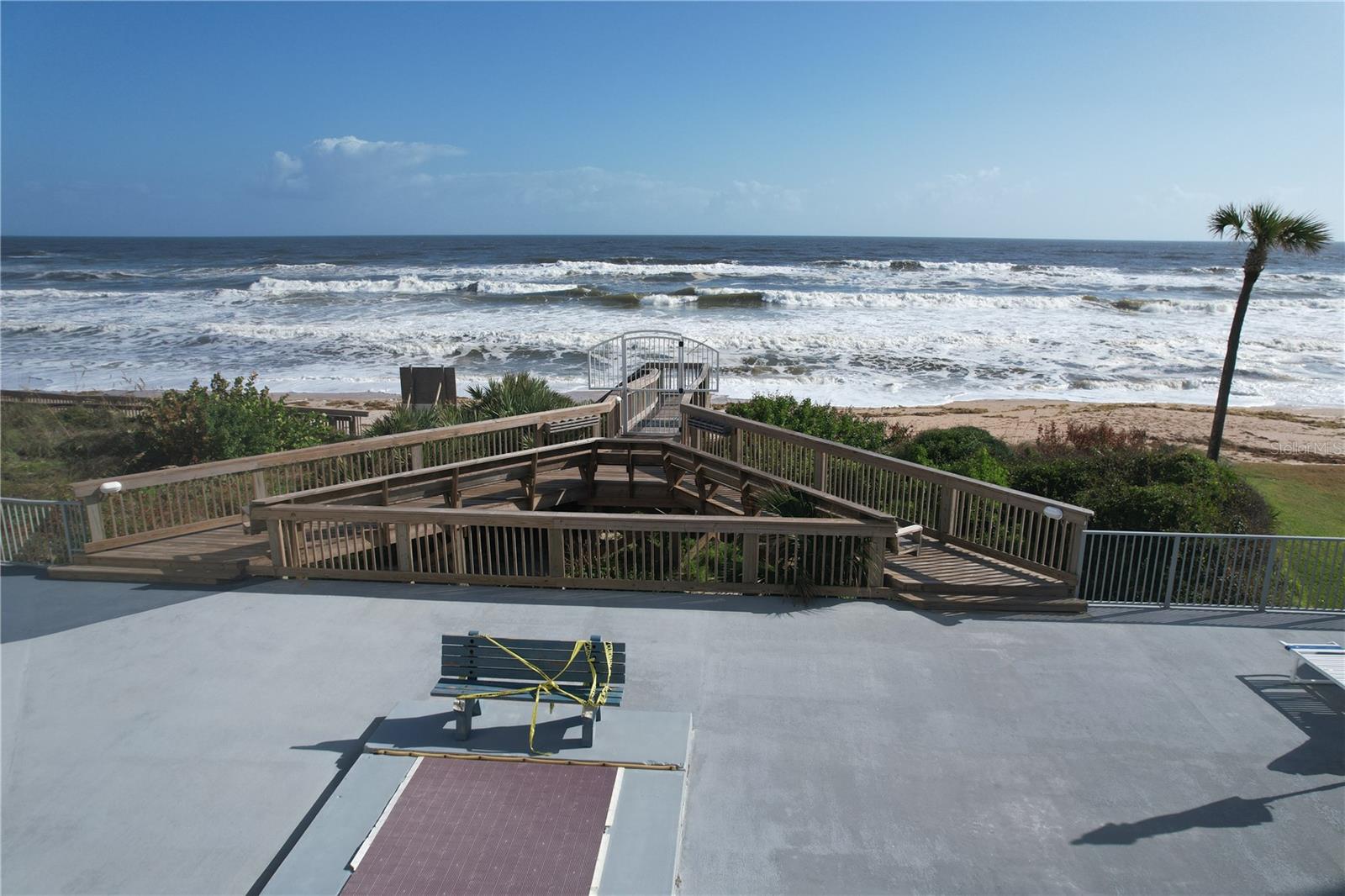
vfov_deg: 57.2
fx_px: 822
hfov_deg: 78.6
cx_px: 672
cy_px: 448
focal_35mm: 22
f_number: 2.8
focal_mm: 8.38
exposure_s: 1/2500
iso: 100
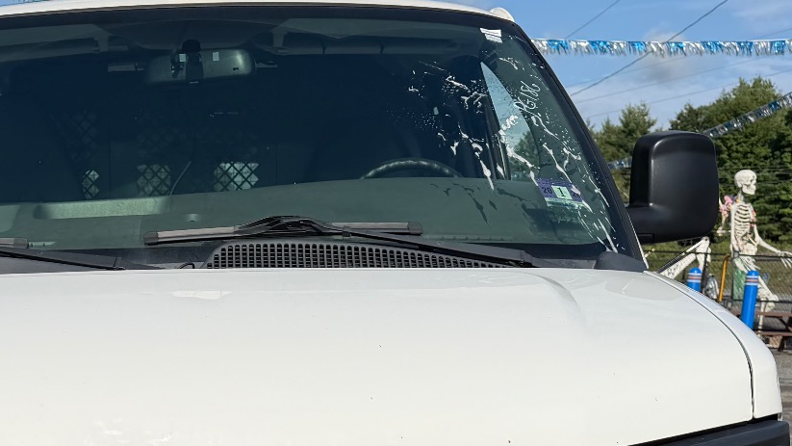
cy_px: 490
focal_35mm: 61
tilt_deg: -10.9
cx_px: 146
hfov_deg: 33.3
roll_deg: -4.2
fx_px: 1281
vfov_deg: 18.9
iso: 80
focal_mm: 6.76
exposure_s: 1/6173
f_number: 1.78
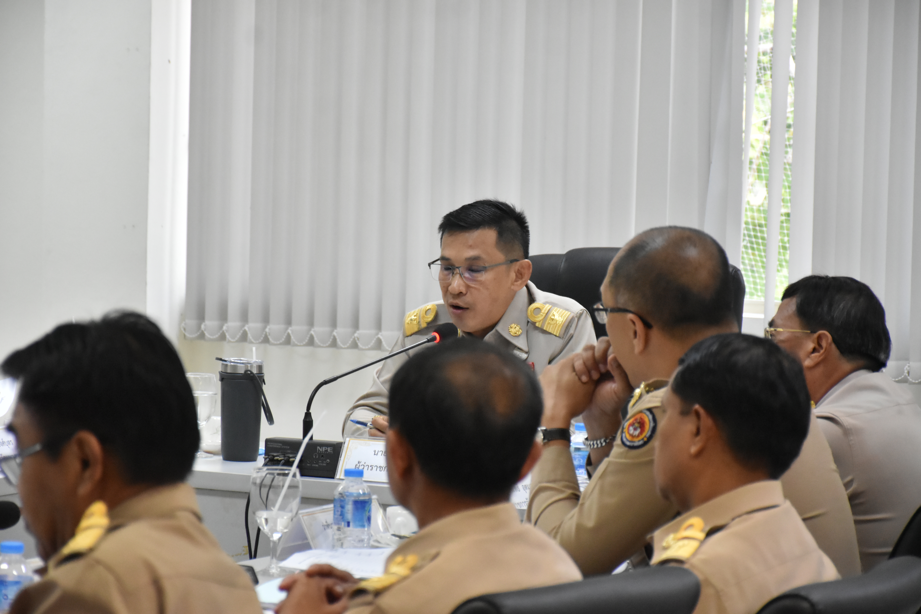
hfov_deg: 13.7
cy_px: 307
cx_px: 460
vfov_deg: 9.1
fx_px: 3837
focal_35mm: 150
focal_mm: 100
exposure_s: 1/160
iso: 3200
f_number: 5.6
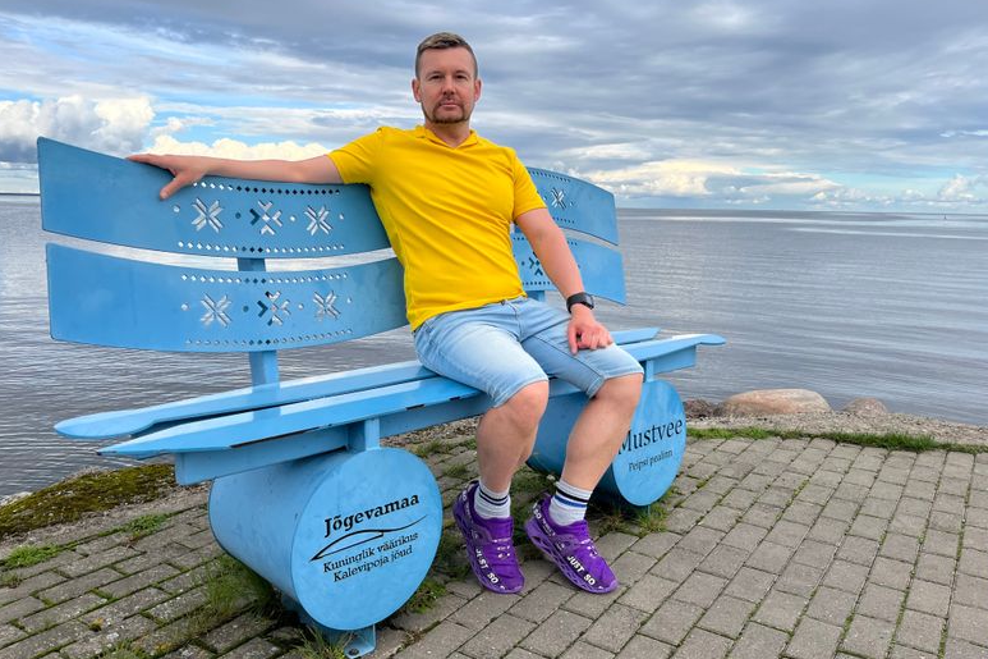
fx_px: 768
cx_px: 507
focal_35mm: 28
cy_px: 285
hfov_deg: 65.5
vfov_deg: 46.3
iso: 50
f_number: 1.6
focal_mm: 5.1
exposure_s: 1/2410
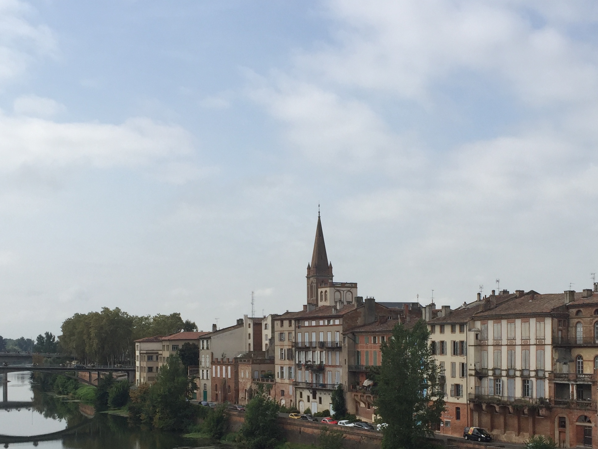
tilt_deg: +0.4
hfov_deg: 38.2
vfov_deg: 28.6
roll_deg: +0.0
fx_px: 864
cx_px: 311
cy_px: 352
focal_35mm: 50
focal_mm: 4.15
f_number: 2.2
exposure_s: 1/2326
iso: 32
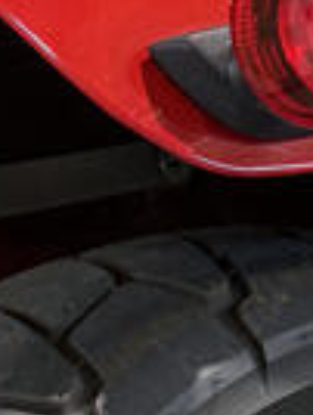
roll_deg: +5.6
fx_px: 2199
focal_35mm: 183
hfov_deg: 8.0
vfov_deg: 10.7
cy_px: 443
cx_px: 480
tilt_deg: -12.3
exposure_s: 1/60
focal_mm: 6.76
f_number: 1.78
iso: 250
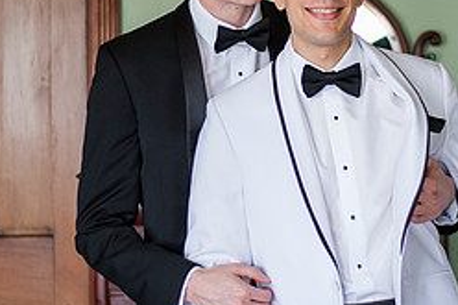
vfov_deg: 10.9
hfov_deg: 16.4
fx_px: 1589
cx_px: 280
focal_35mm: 125
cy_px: 68
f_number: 1.8
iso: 1000
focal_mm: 50
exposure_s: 1/200
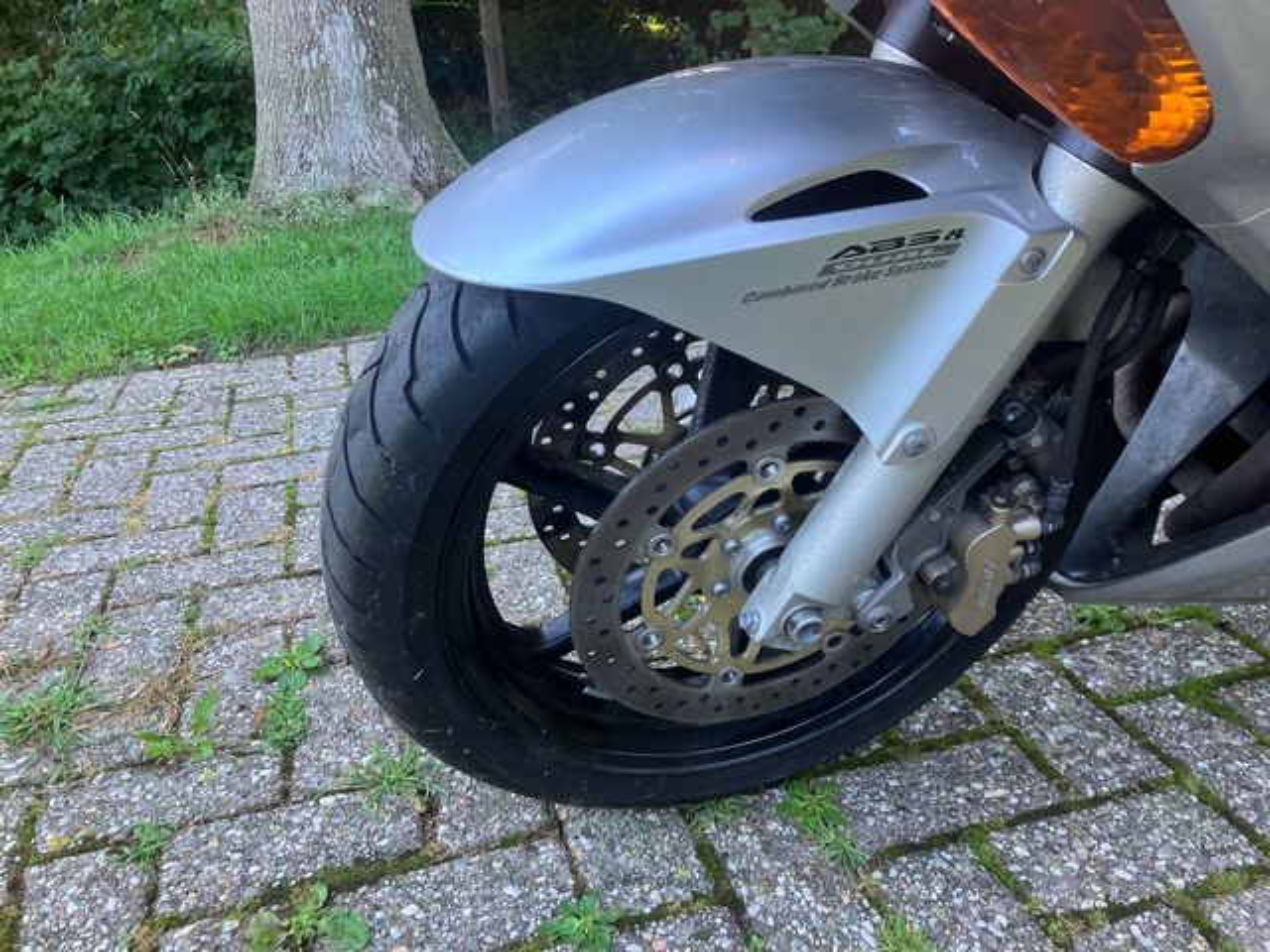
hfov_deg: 63.4
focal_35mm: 28
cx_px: 635
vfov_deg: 49.7
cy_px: 476
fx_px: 1027
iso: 80
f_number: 1.8
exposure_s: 1/115
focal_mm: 3.99
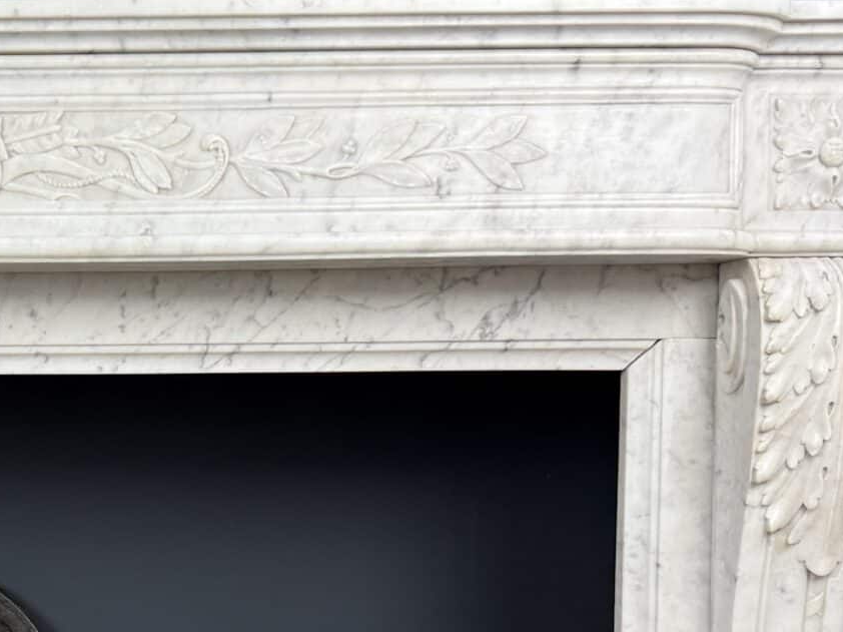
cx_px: -58
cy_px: 632
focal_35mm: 73
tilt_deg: -5.6
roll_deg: +0.1
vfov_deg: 19.6
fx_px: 1777
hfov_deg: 25.0
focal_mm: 6.76
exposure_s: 1/100
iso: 80
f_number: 1.78
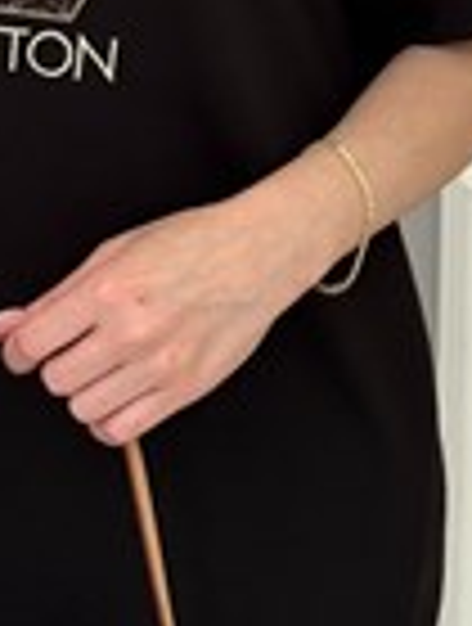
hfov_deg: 8.3
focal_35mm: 179
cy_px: -144
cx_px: 49
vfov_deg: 10.8
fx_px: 3239
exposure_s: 1/121
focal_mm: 6.76
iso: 64
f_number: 1.78
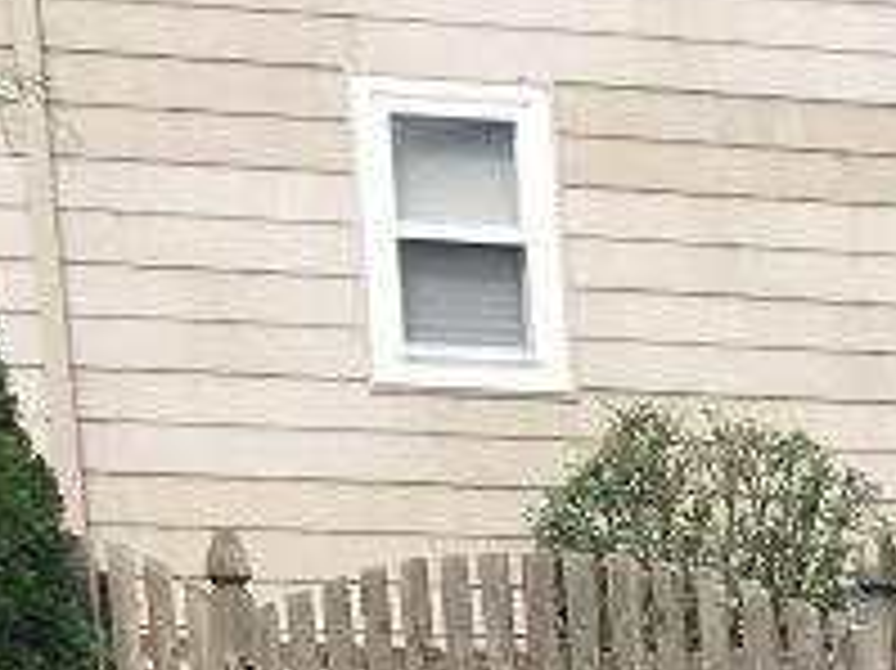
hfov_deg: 8.6
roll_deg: +0.4
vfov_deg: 6.2
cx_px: 2175
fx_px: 5432
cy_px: 2356
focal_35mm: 210
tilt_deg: -15.6
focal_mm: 4.15
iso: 25
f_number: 2.2
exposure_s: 1/523
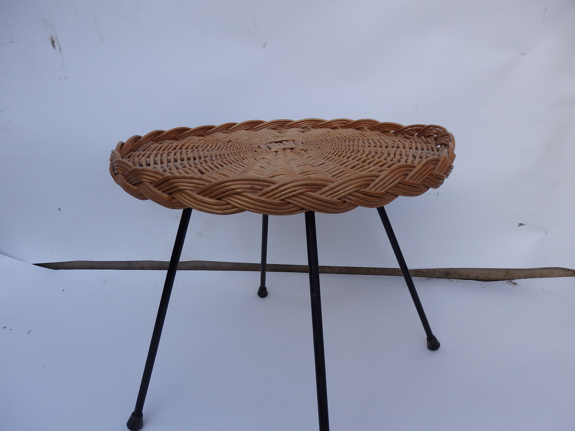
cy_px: 216
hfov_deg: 69.4
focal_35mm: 25
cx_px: 288
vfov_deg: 54.9
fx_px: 415
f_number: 3
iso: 125
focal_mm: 4.5
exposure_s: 1/640
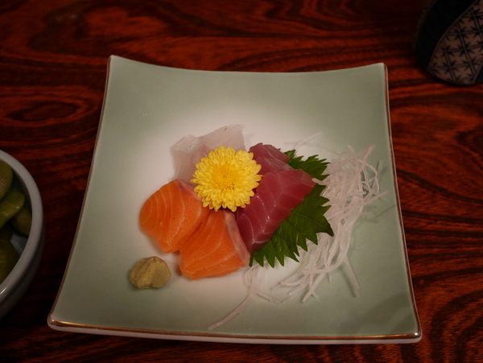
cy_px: 182
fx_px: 559
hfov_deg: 46.8
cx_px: 242
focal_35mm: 40
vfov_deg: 36.0
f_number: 4.6
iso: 3200
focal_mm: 20
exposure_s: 1/60
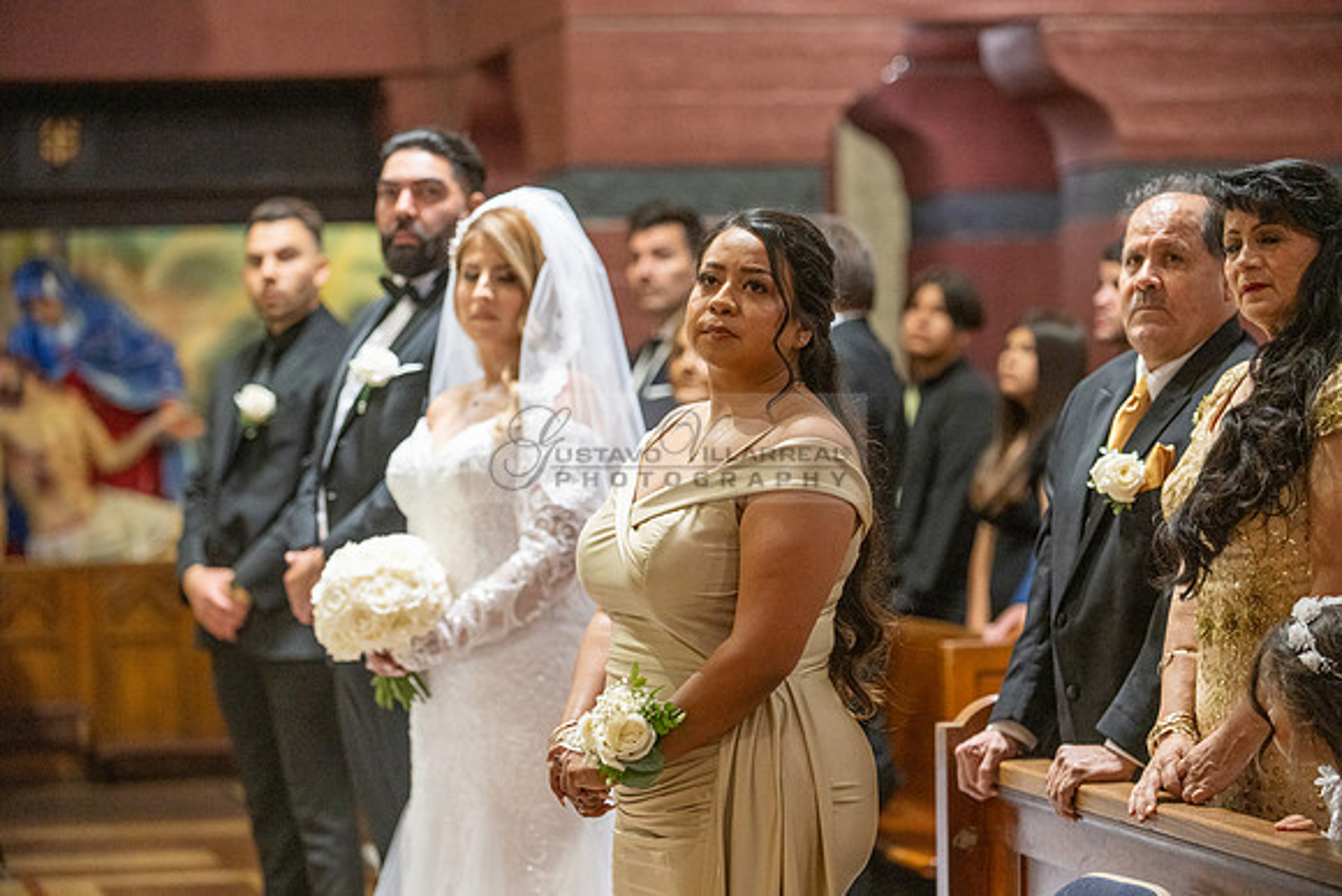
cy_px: 448
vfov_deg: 12.5
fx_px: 4101
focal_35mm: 110
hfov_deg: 18.6
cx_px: 671
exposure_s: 1/250
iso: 3200
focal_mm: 110
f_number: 2.8
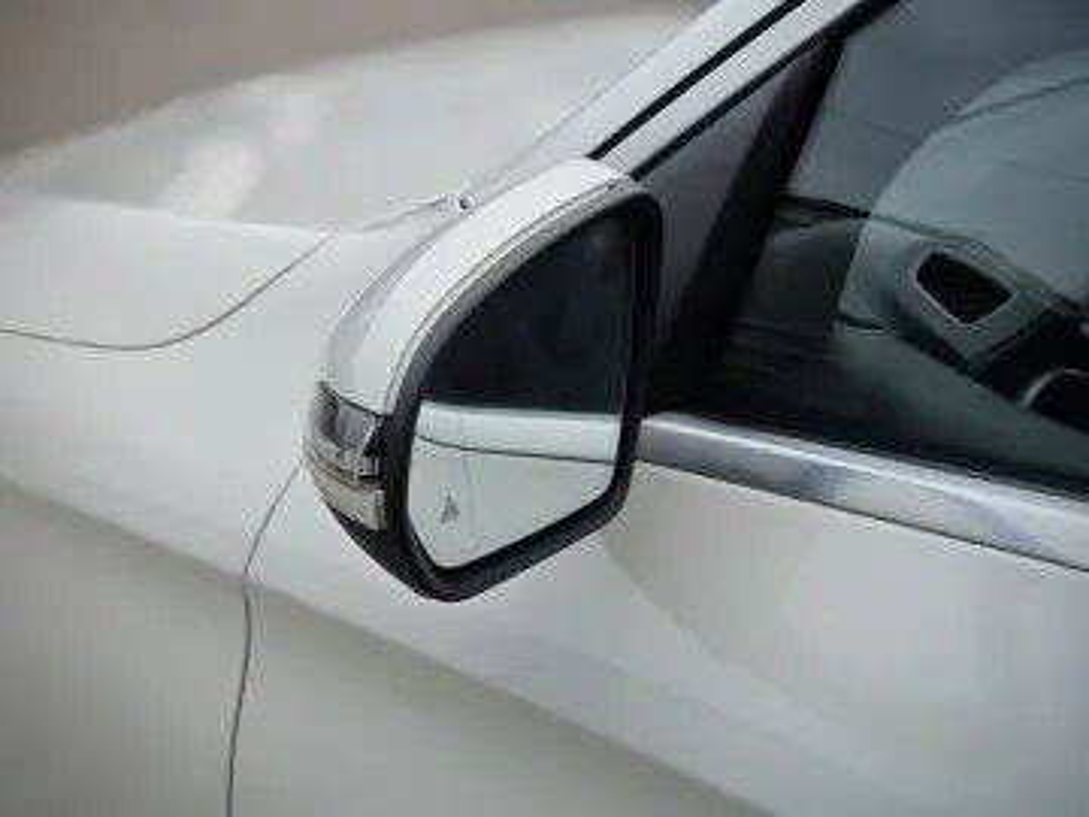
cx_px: 544
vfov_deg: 19.6
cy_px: 408
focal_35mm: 75
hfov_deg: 26.0
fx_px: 2359
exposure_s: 1/505
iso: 50
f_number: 1.25
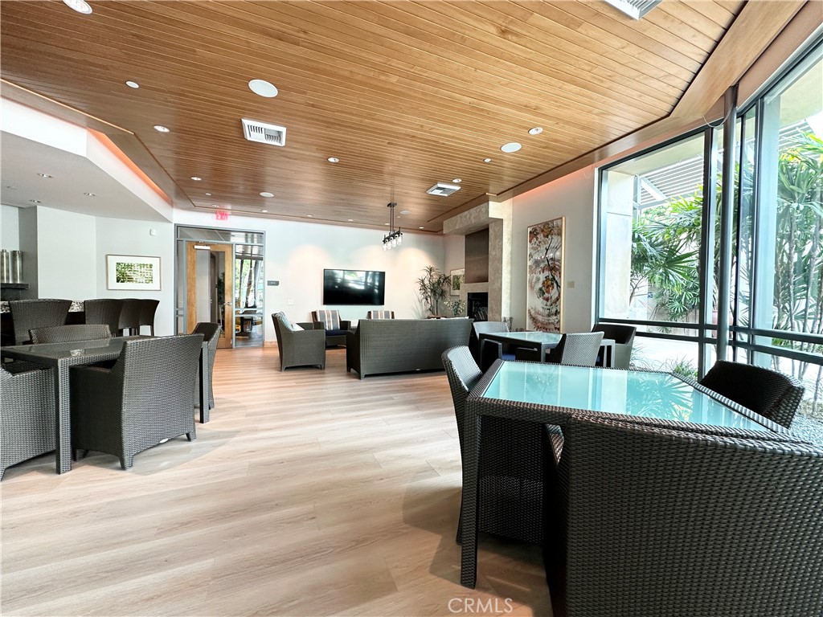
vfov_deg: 85.7
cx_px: 412
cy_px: 308
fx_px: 333
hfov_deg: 102.1
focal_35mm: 14
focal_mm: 2.22
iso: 160
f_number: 2.2
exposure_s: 1/60
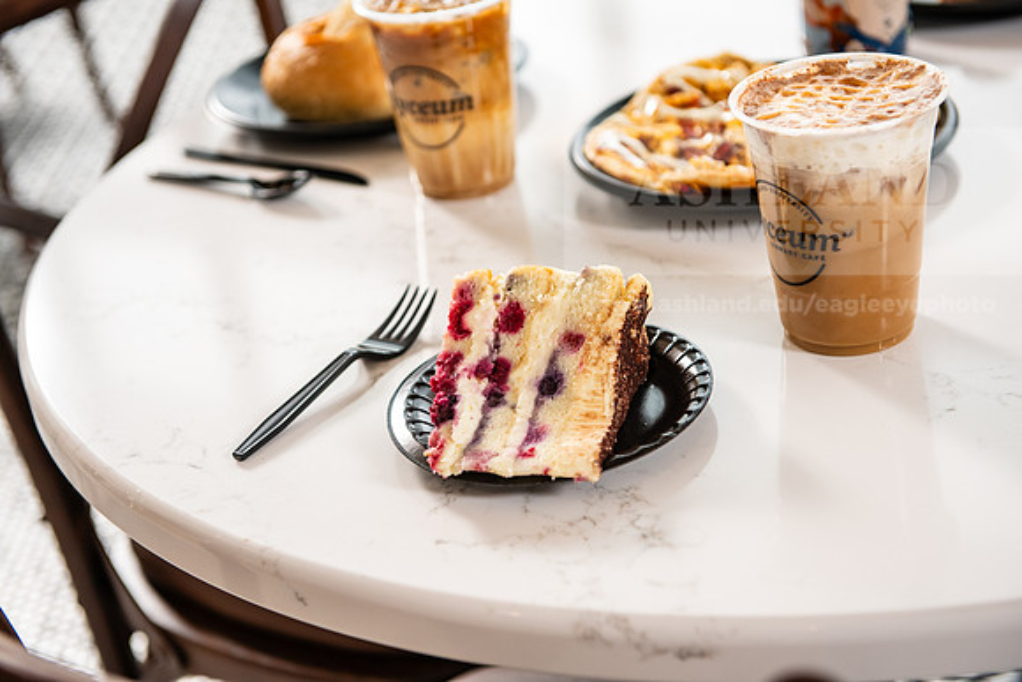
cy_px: 341
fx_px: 1760
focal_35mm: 62
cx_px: 511
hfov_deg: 32.4
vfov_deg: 21.9
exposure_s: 1/200
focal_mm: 62
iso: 640
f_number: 4
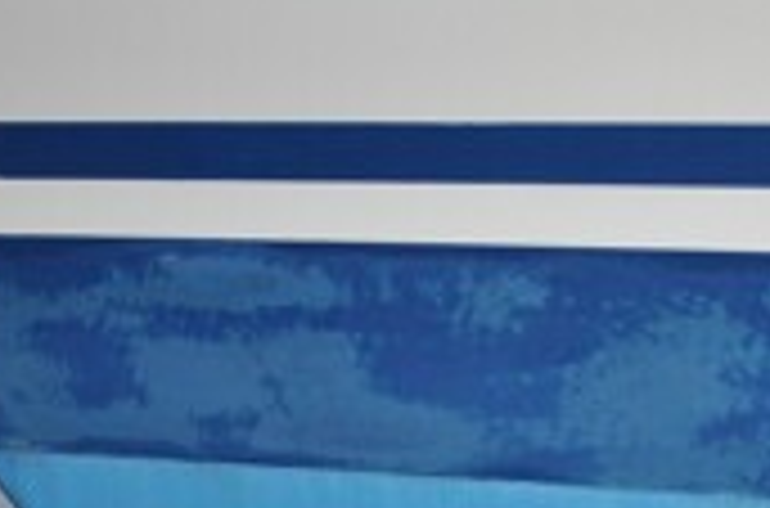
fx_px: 2666
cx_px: 590
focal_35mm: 125
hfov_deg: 16.3
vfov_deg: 10.9
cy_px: 418
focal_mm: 34
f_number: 4.2
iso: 800
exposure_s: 1/60
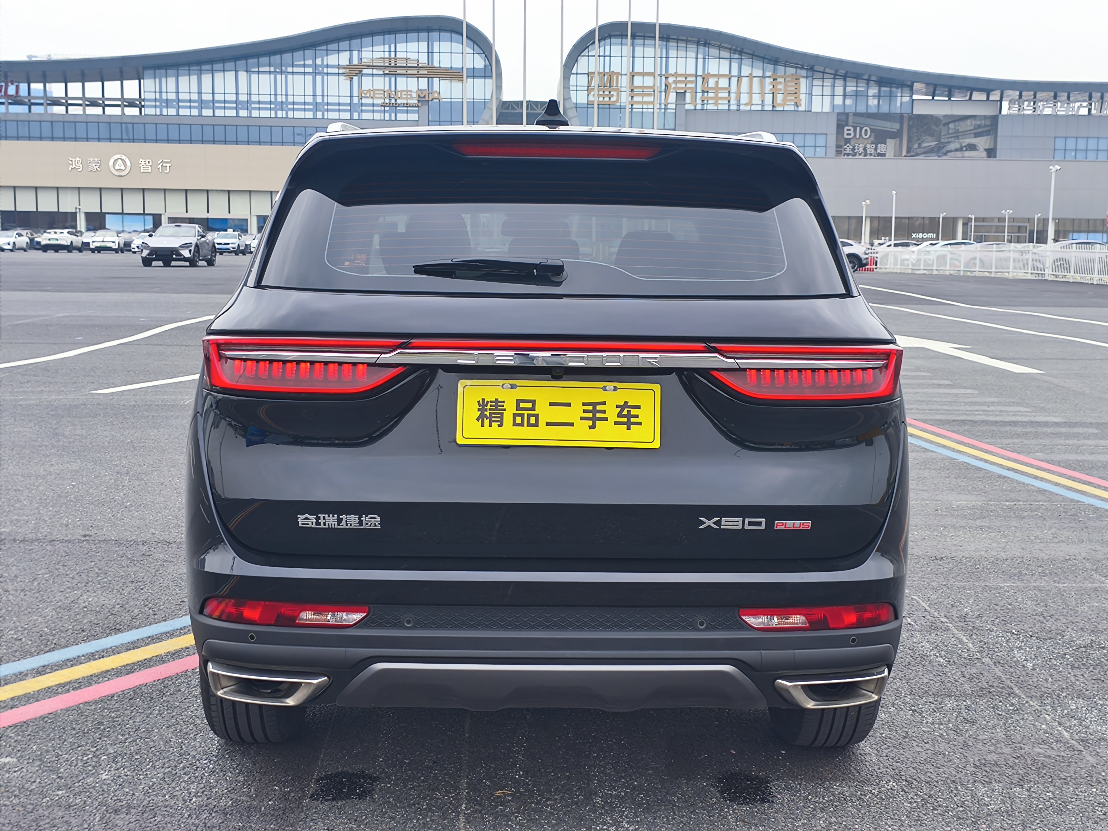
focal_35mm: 42
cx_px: 554
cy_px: 416
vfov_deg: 34.3
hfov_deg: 44.8
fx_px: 1344
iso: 80
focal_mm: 5.84
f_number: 1.6
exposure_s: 1/928
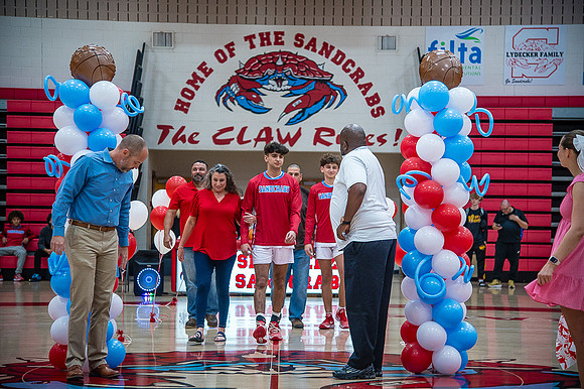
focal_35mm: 82
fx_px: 1329
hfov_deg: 24.8
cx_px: 292
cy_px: 194
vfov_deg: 16.6
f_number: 4
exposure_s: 1/320
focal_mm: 82
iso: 2000
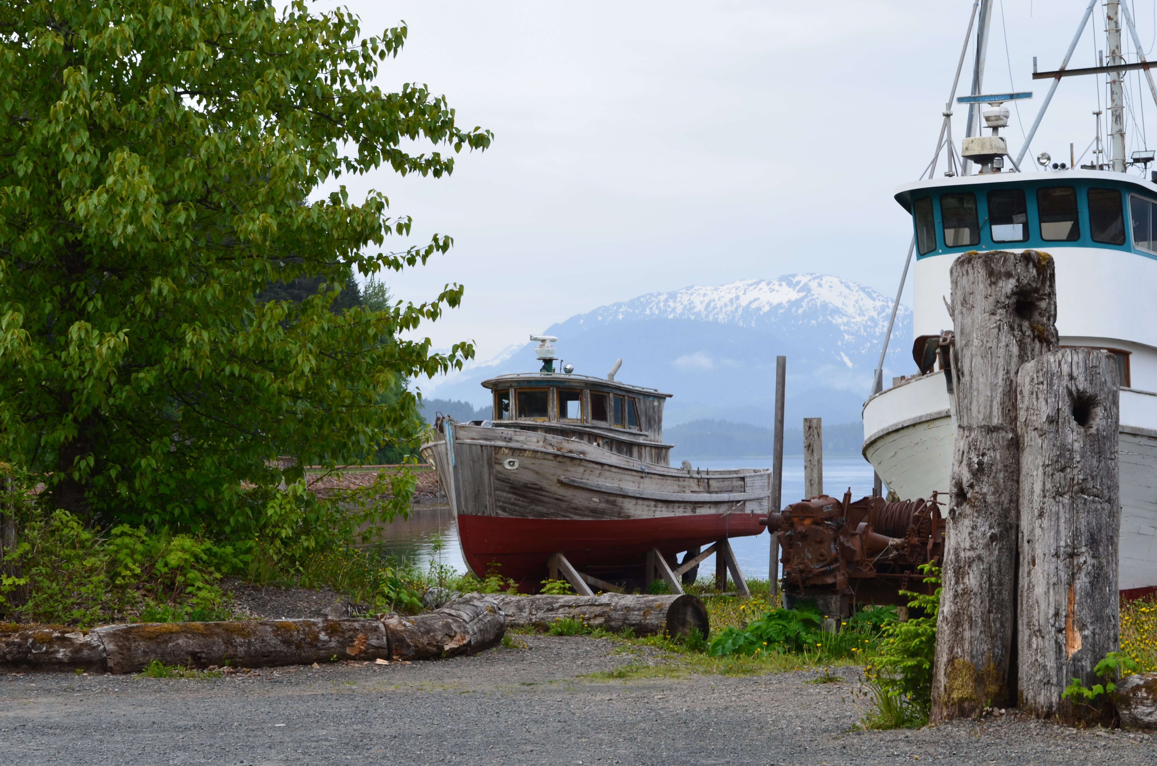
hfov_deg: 24.7
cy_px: 383
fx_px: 2646
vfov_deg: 16.5
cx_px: 578
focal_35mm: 82
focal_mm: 55
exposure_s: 1/80
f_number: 10
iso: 200
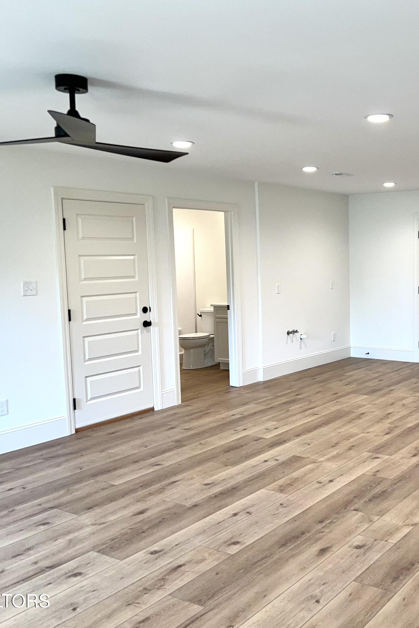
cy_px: 308
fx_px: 646
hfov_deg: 34.7
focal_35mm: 37
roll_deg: +1.3
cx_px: 344
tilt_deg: -4.8
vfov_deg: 51.9
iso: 50
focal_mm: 5.7
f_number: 1.5
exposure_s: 1/120
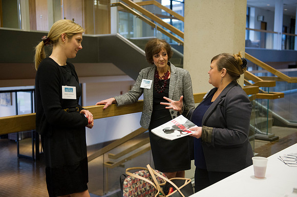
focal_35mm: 48
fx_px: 396
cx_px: 148
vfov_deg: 28.0
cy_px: 98
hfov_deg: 41.1
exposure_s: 1/80
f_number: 2.8
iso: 2500
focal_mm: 48
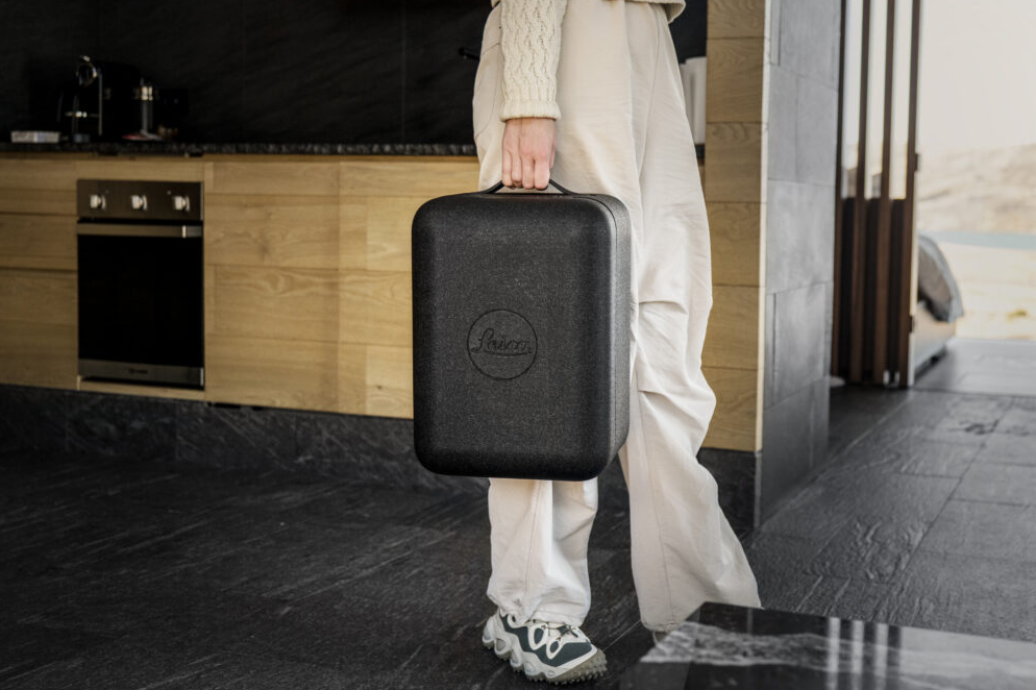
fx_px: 978
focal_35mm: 34
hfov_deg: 55.8
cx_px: 531
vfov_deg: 38.9
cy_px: 343
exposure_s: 1/250
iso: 320
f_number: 3.1
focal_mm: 33
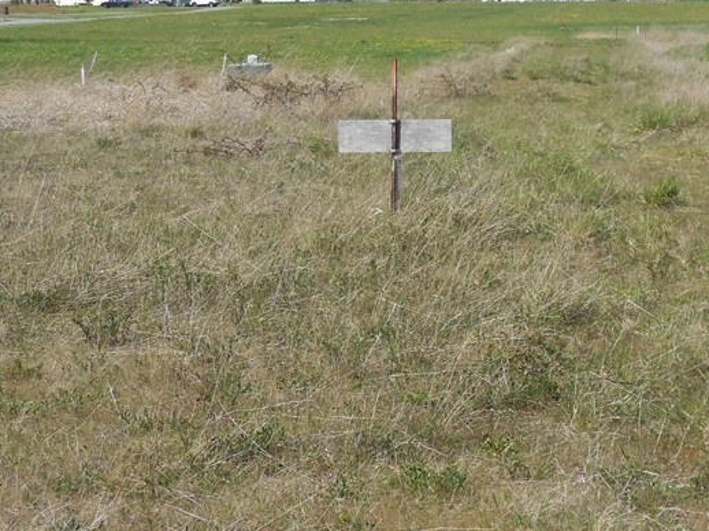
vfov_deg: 16.2
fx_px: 1863
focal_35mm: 91
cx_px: 538
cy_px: 182
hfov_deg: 21.4
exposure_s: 1/1000
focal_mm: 8.2
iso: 125
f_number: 3.8
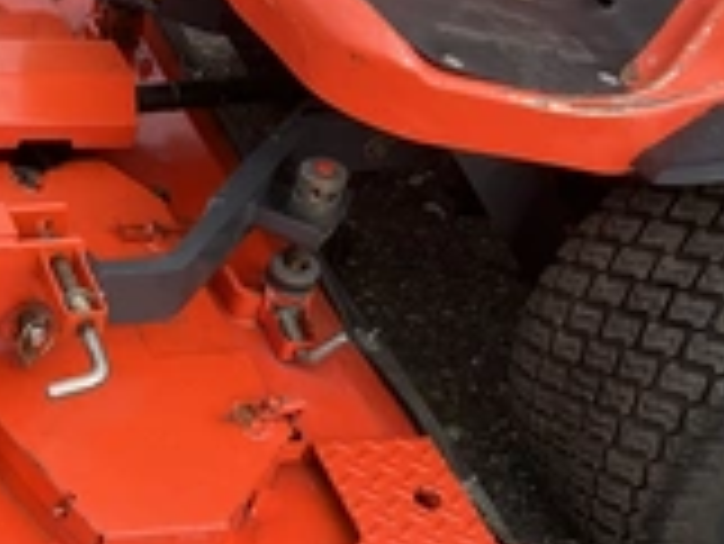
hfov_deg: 25.1
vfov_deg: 20.4
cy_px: 369
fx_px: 1507
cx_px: -72
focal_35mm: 72
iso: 25
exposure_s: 1/719
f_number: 1.8
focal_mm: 3
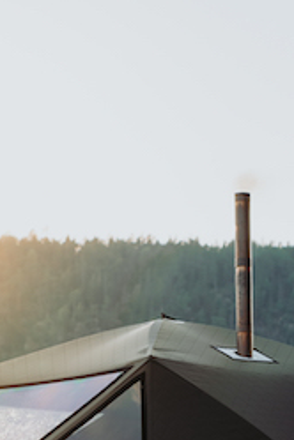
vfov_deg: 11.3
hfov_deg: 7.6
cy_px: 456
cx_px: 134
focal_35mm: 180
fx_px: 2205
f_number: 4
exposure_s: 1/160
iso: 100
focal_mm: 70
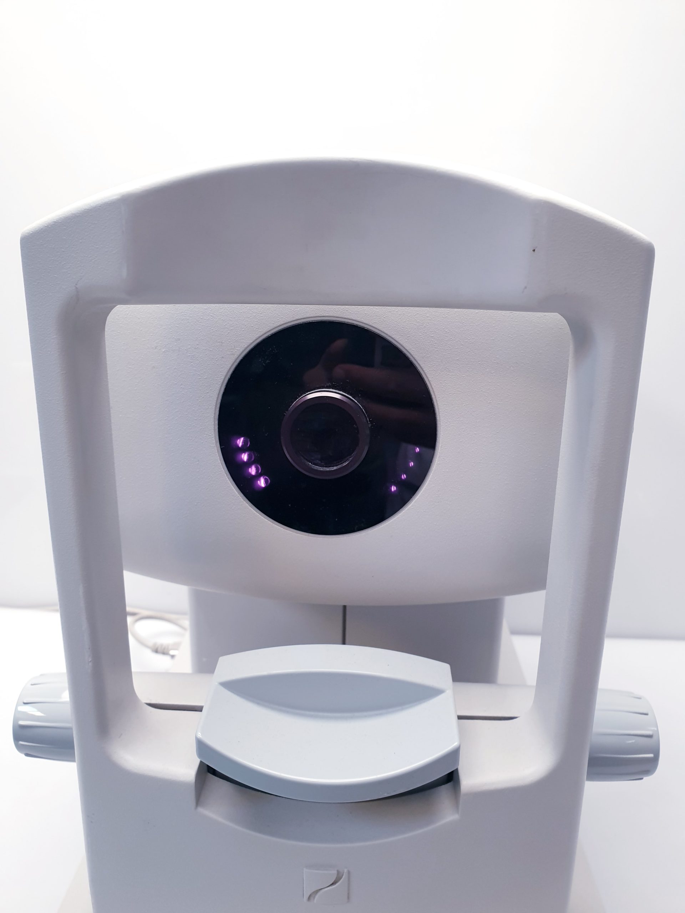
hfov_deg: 53.1
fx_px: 686
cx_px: 342
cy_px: 456
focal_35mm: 26
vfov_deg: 67.3
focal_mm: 4.3
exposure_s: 1/50
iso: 100
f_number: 2.4
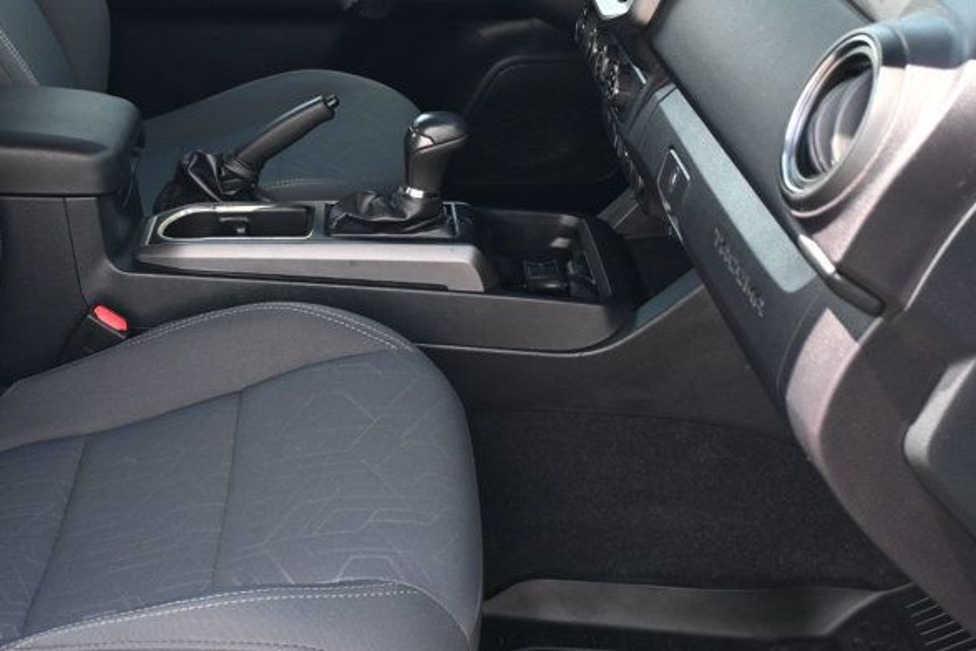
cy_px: 115
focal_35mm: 55
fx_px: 1487
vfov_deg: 24.2
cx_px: 236
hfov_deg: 35.5
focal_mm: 21
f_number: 4
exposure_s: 1/125
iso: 560
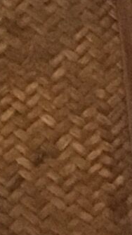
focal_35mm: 329
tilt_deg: -71.9
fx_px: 2051
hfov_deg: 3.4
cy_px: -30
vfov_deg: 6.5
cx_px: -503
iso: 250
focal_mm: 3.3
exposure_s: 1/17
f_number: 2.4
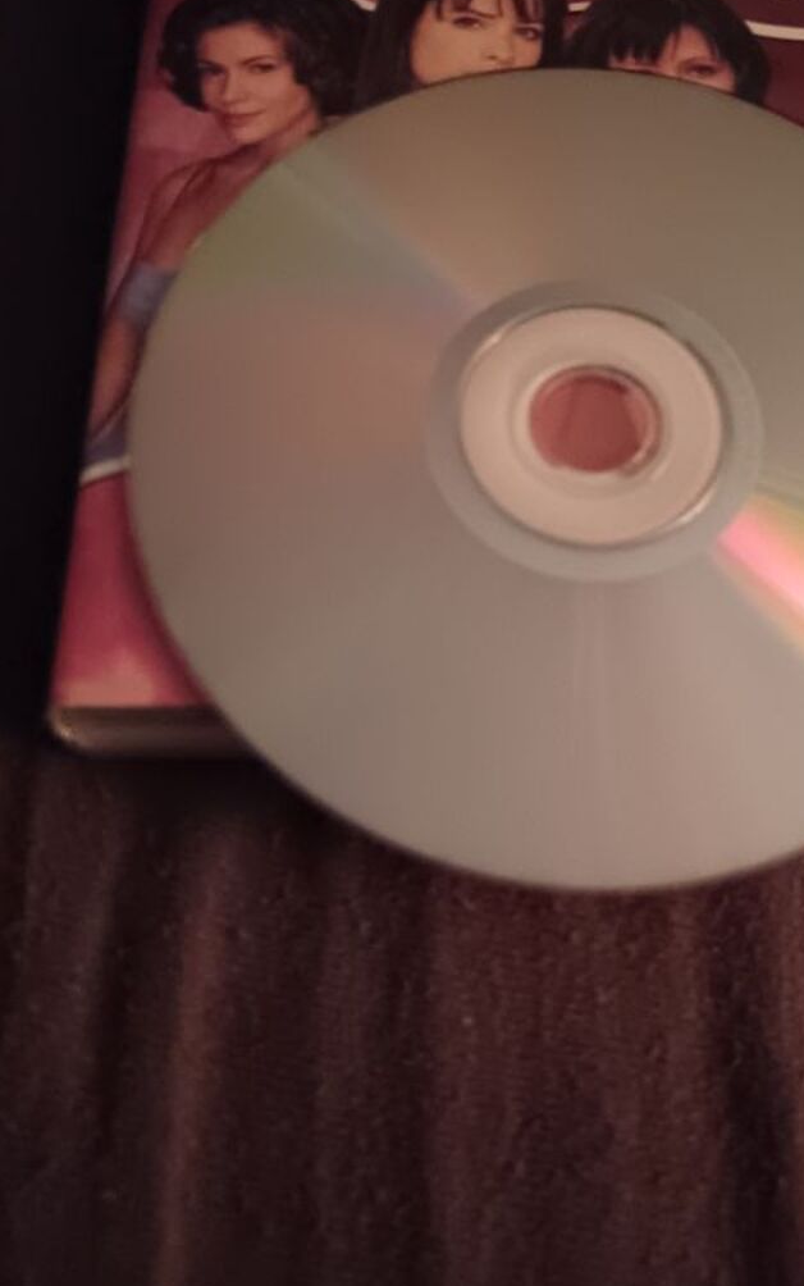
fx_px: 1331
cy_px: 476
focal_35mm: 38
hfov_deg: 33.3
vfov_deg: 51.0
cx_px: 538
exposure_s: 1/12
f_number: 1.9
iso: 10250
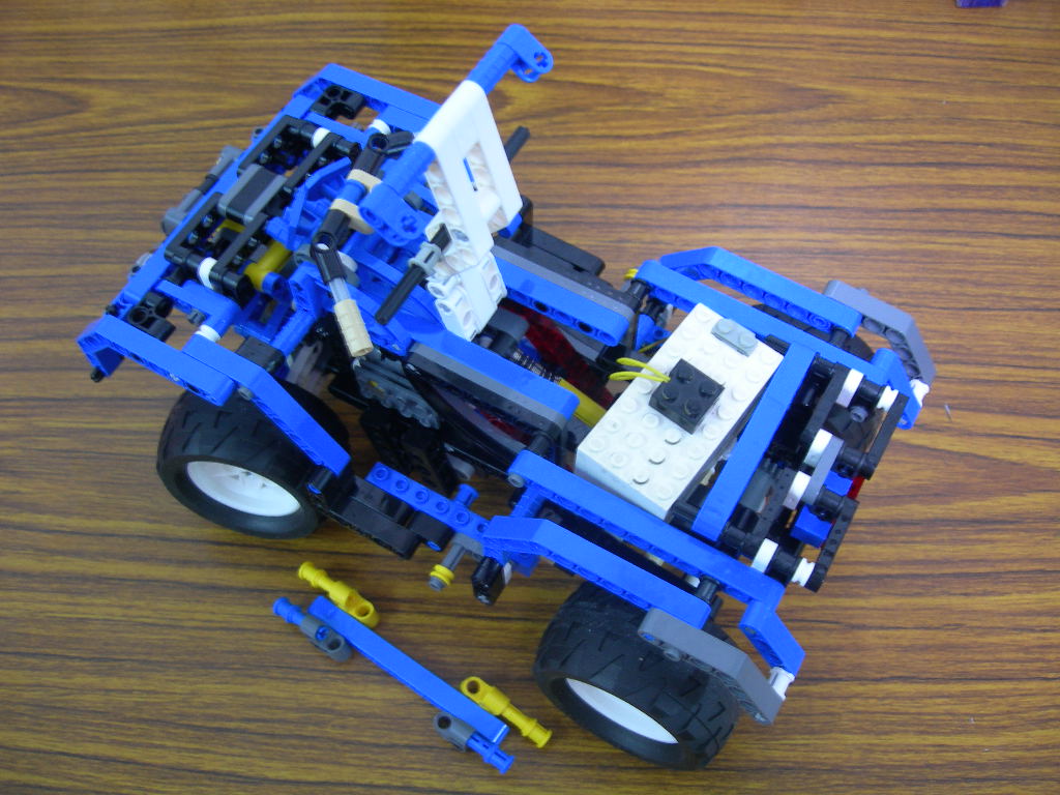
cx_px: 530
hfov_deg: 49.0
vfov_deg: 37.7
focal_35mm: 38
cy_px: 398
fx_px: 1164
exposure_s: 1/3.8
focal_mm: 7.8
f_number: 2.8
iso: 87
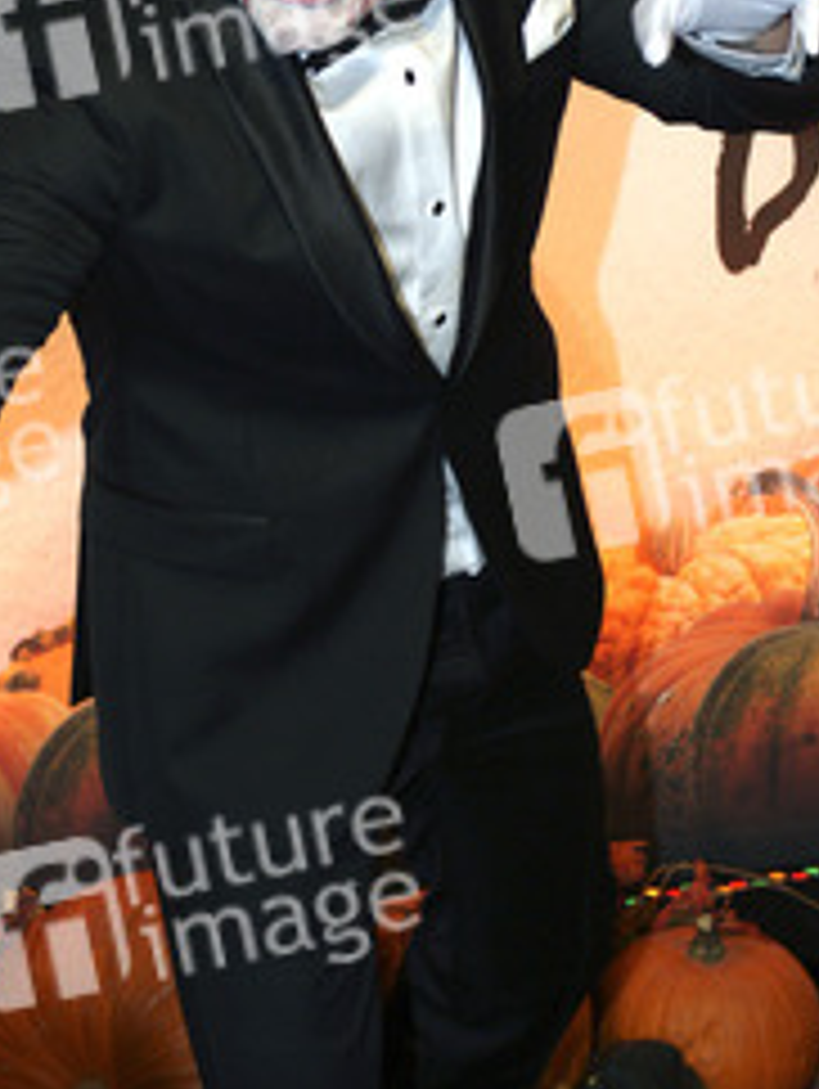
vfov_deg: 16.4
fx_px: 3747
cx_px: 322
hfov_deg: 12.5
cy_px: 230
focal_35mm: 119
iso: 1000
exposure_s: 1/400
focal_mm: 50
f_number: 5.6
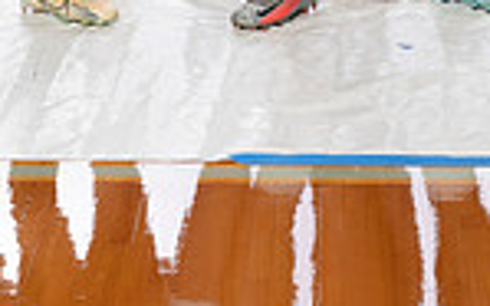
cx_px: 375
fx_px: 2416
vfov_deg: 6.9
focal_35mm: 181
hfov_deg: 11.5
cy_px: -398
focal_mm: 59
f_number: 8
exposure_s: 1/250
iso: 800
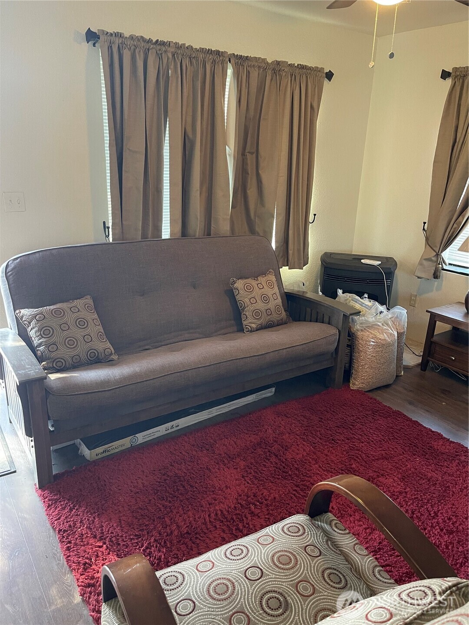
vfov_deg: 69.4
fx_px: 452
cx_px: 234
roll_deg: -1.1
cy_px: 312
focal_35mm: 25
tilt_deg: -19.2
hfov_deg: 54.9
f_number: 1.6
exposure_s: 1/60
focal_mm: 5.1
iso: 500
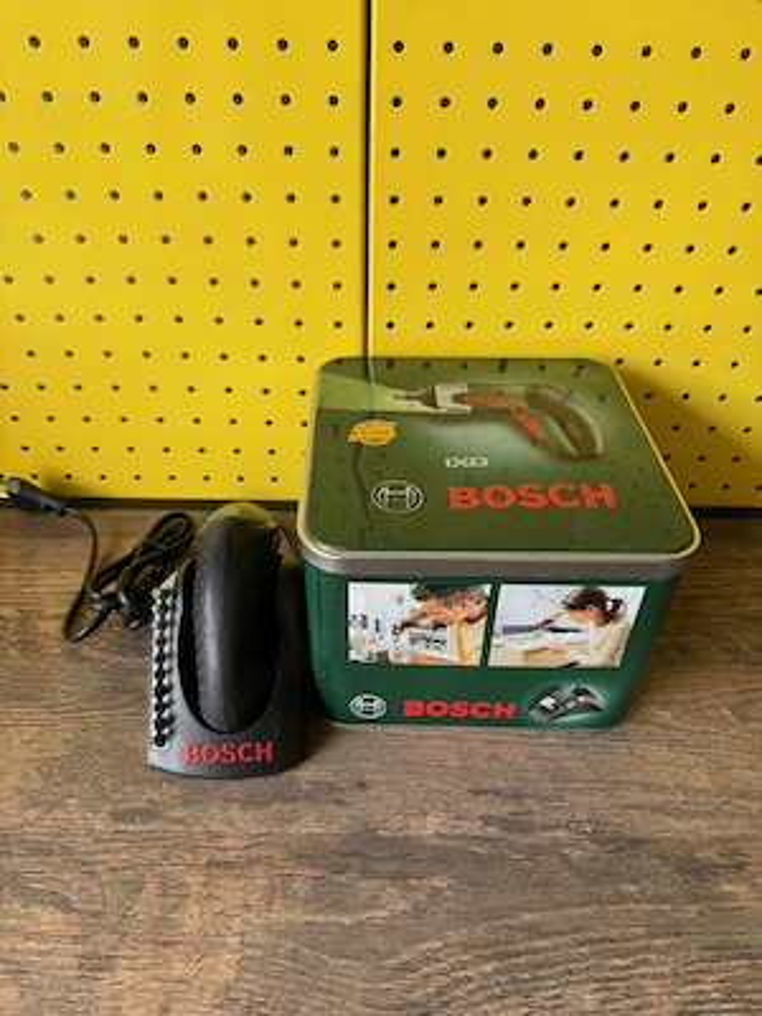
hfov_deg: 56.8
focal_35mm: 24
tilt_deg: -38.5
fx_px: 704
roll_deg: -0.9
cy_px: 508
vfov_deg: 71.6
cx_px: 381
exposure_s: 1/209
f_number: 1.78
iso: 64
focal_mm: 6.76
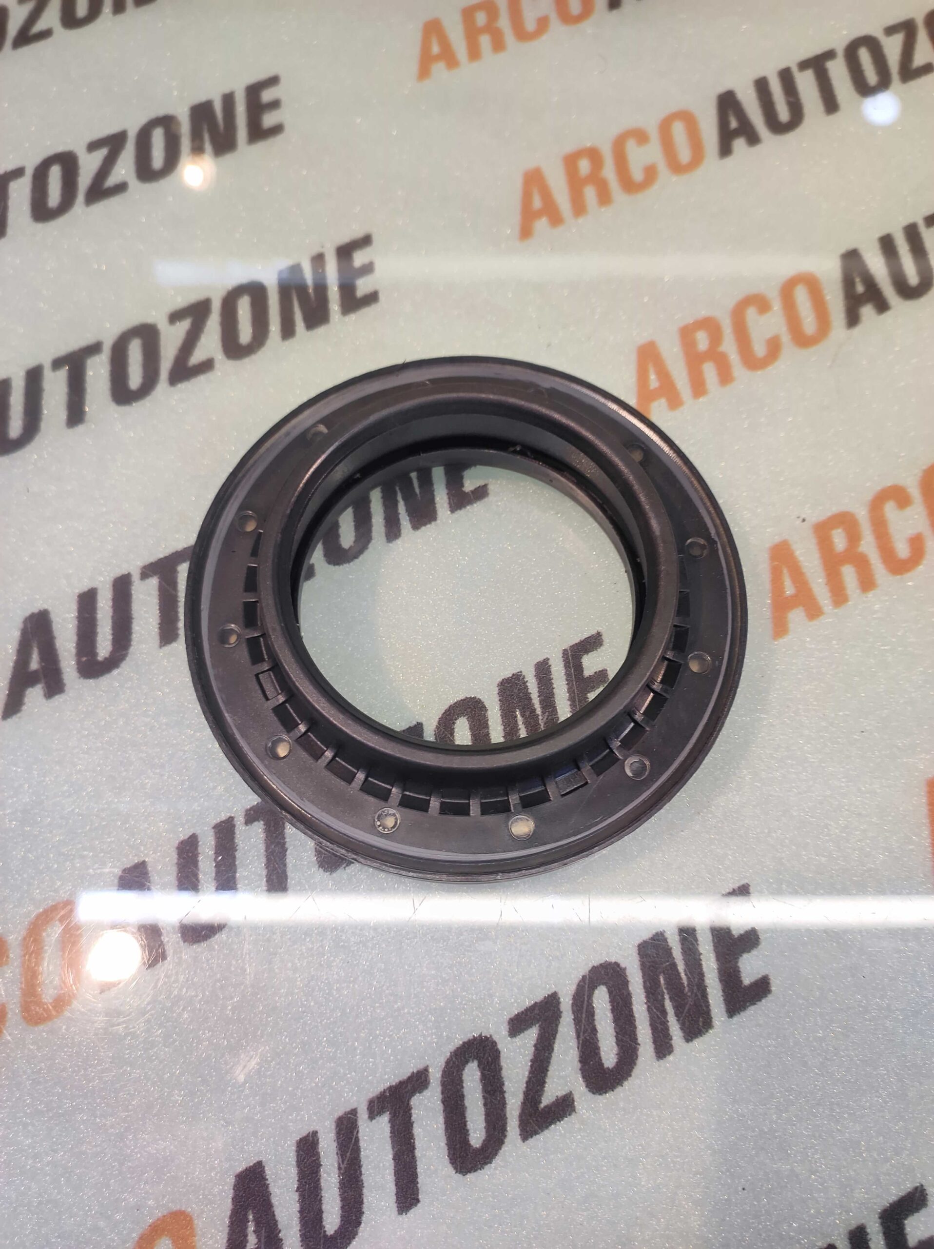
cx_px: 467
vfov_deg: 91.1
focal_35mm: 17
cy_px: 624
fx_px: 612
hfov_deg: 74.7
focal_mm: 4.74
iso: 130
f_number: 1.79
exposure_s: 1/33
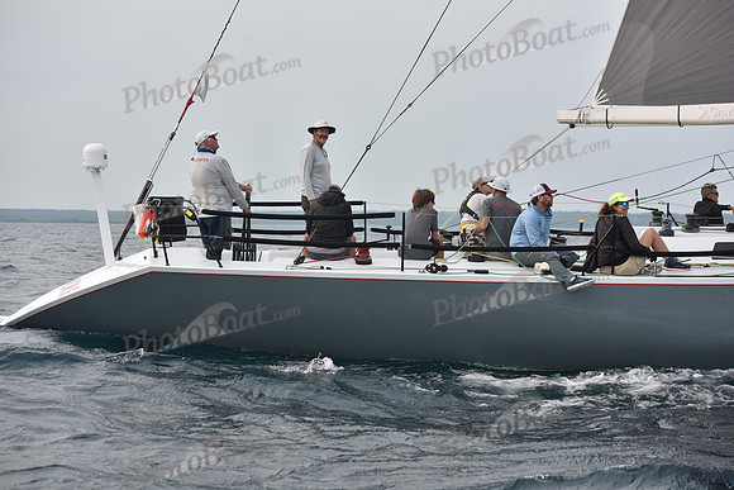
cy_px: 245
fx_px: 1591
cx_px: 367
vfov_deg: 17.5
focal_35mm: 78
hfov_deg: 26.0
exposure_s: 1/1000
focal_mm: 78
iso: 250
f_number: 5
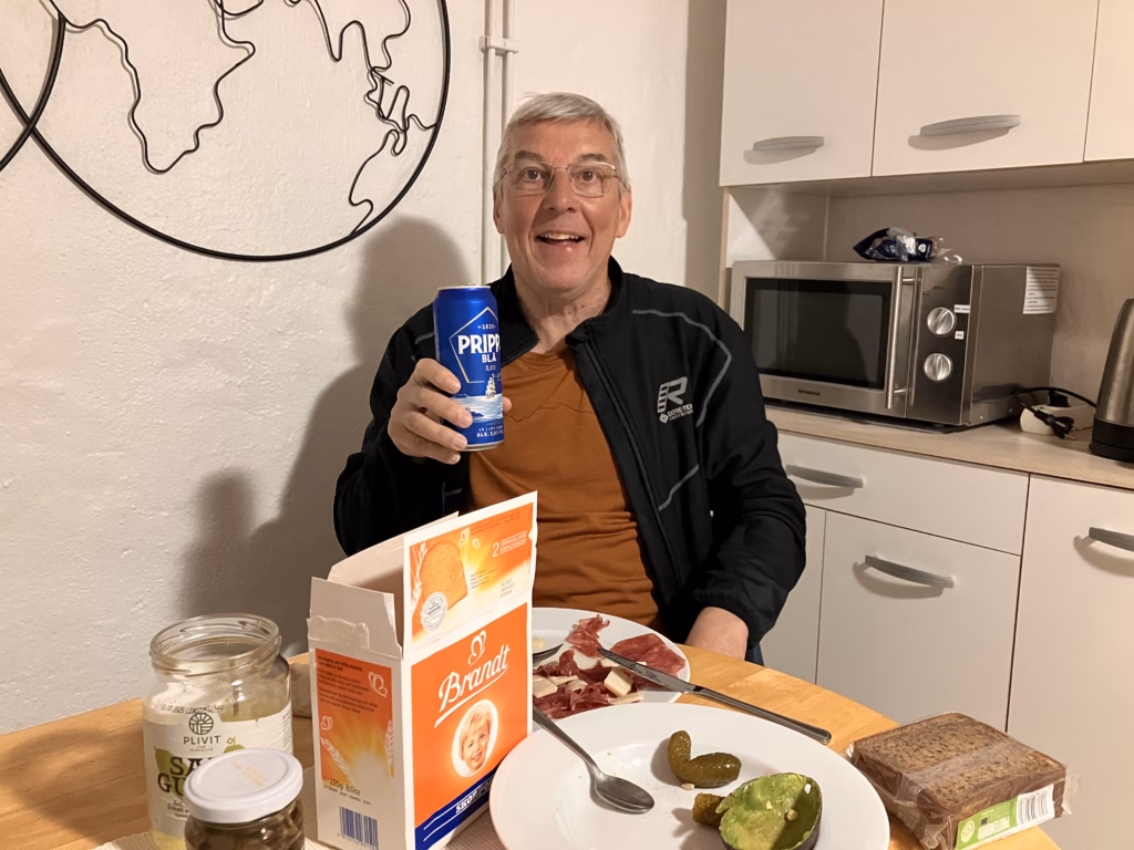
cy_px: 425
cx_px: 567
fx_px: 917
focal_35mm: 28
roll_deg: -0.6
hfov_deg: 63.4
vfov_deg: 49.7
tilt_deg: -9.2
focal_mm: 3.99
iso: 640
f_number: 1.8
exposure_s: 1/30
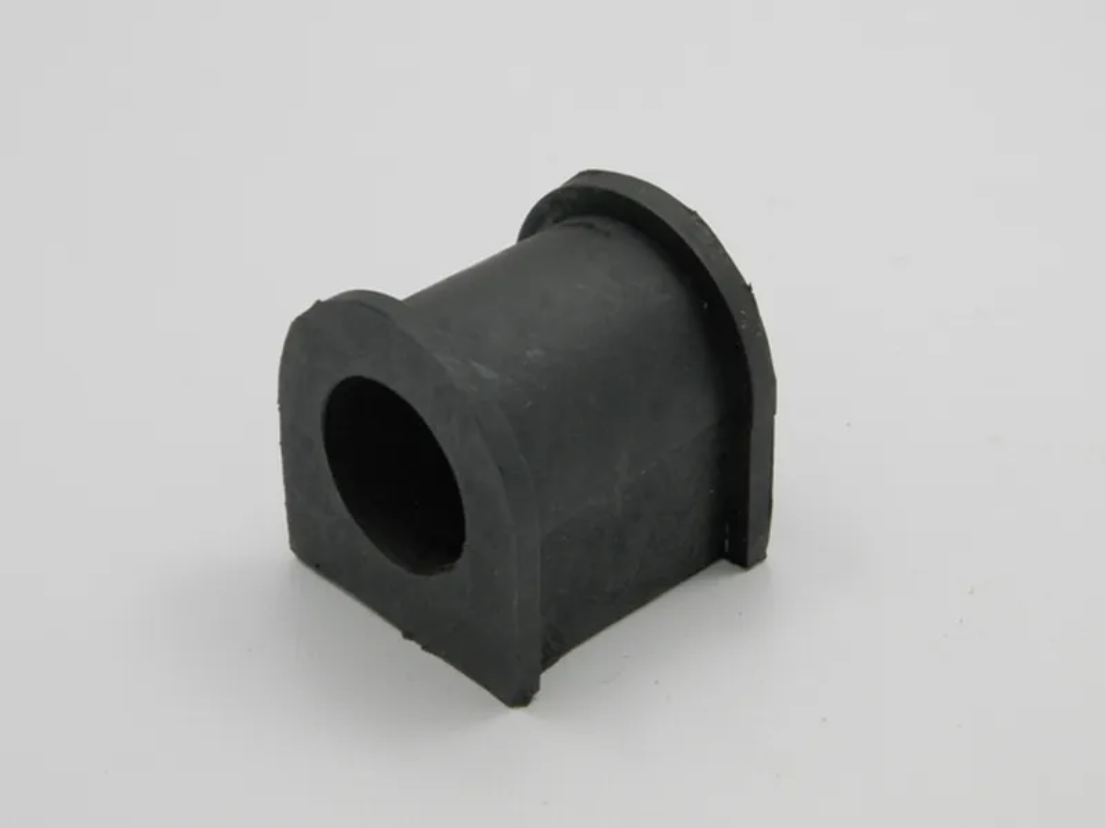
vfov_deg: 18.0
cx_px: 552
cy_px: 414
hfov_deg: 23.8
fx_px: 2618
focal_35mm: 82
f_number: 4.2
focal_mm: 14.6
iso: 200
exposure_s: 1/125
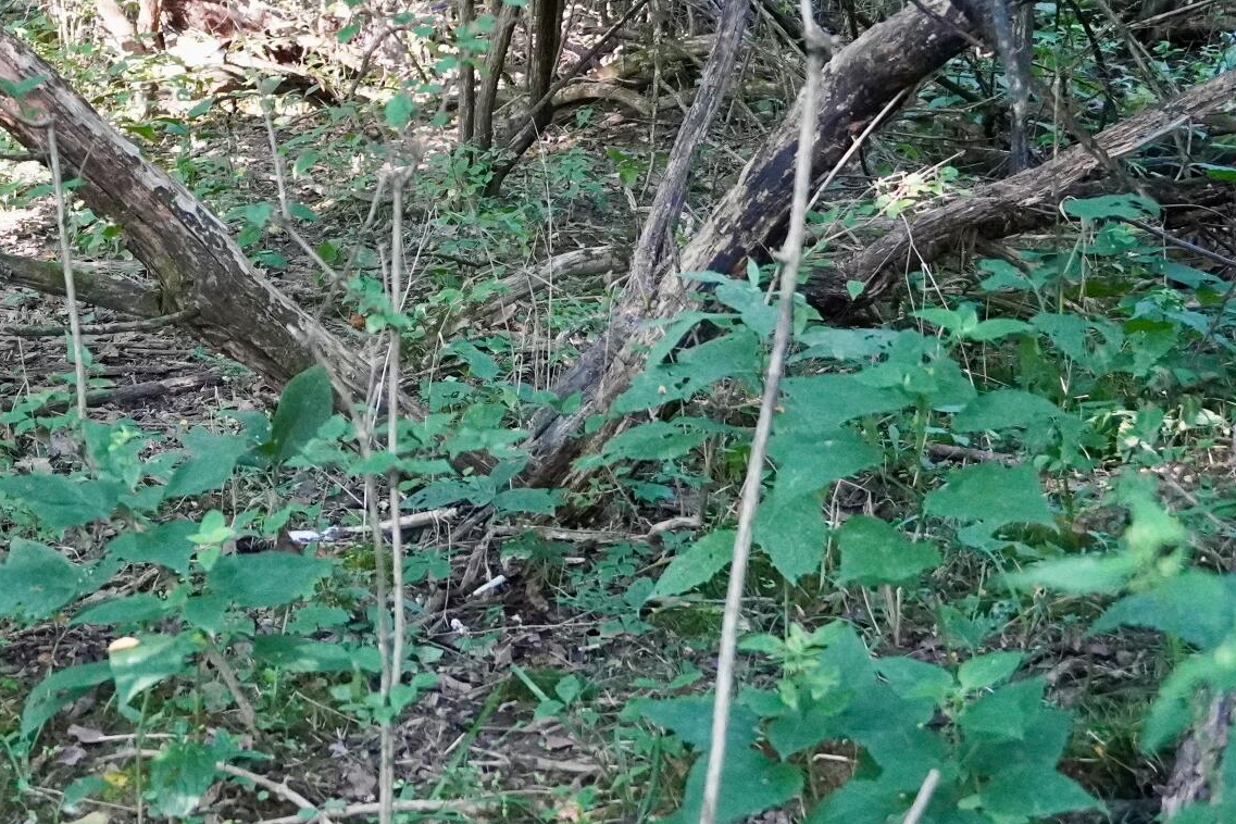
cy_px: 202
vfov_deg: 14.3
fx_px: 3261
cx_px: 303
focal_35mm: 95
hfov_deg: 21.3
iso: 4000
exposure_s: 1/160
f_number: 4
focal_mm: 24
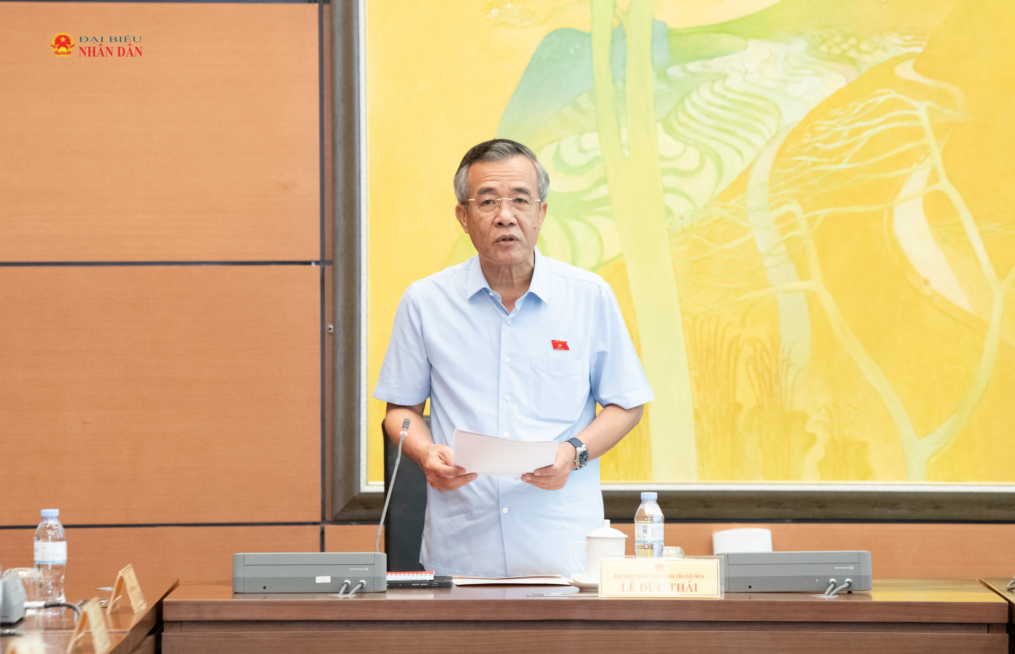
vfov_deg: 6.4
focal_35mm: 208
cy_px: 306
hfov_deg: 10.0
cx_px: 478
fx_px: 5811
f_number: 4
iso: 3200
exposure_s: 1/160
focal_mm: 160
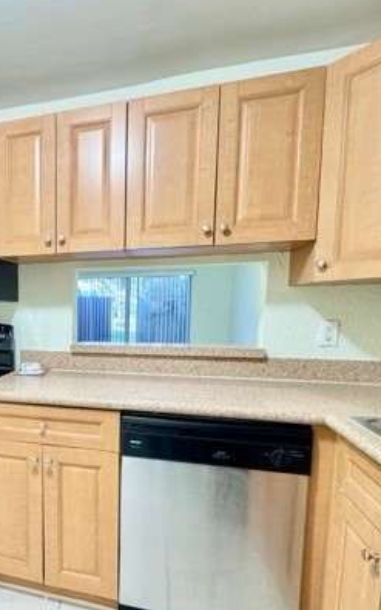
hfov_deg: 45.4
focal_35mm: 24
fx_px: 399
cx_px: 26
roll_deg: +0.2
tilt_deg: -7.1
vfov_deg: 74.4
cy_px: 351
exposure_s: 1/60
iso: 640
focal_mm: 2.22
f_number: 2.2
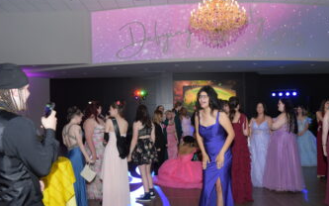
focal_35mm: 38
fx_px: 341
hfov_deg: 51.5
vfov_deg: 33.5
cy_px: 117
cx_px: 167
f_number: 5
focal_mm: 31
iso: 2500
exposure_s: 1/200
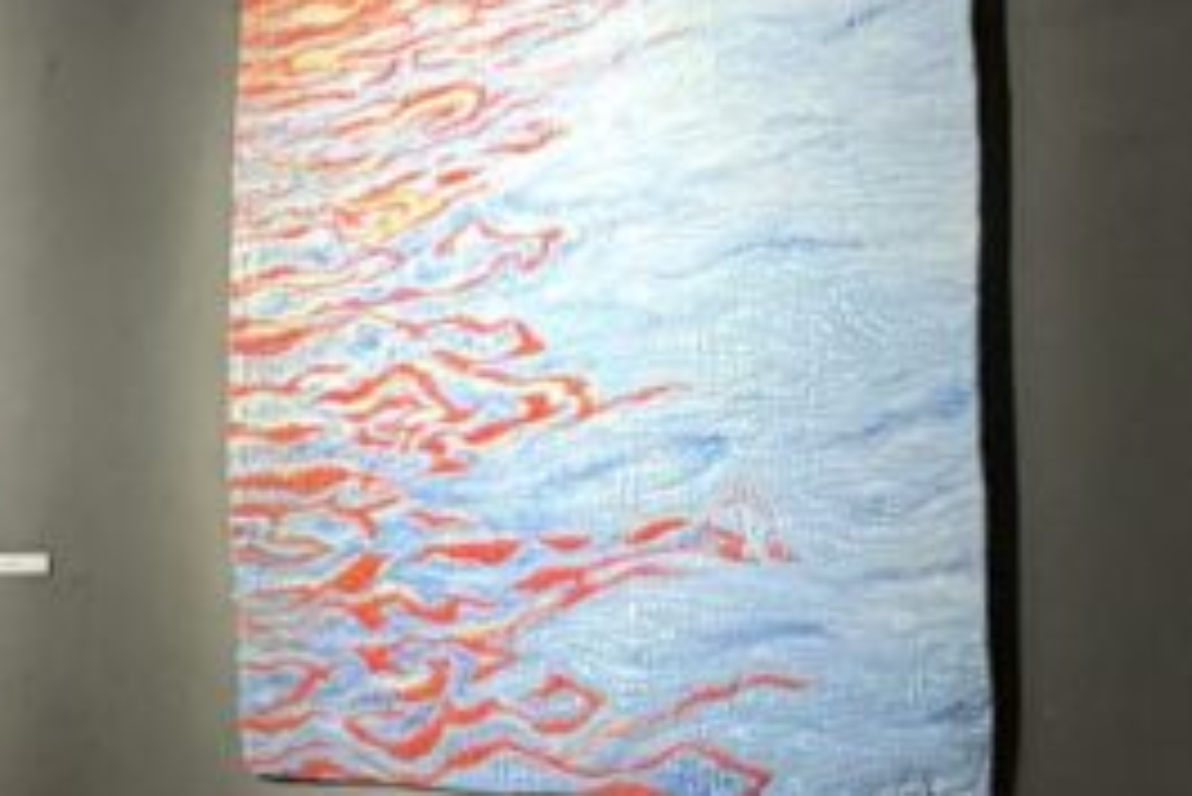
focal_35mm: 113
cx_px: -1259
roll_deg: -0.9
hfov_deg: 14.6
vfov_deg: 12.1
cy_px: 540
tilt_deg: +0.5
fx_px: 3743
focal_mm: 6.76
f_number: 1.78
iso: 640
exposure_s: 1/50
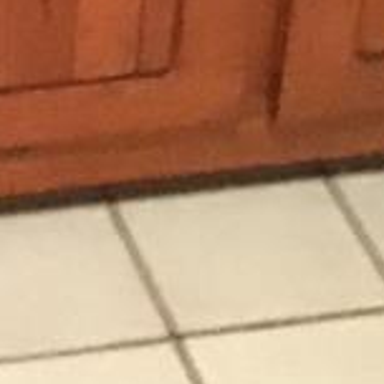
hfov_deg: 8.6
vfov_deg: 8.7
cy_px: -513
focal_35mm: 185
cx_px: -548
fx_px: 2322
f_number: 2.4
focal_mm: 3.3
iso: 500
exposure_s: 1/15
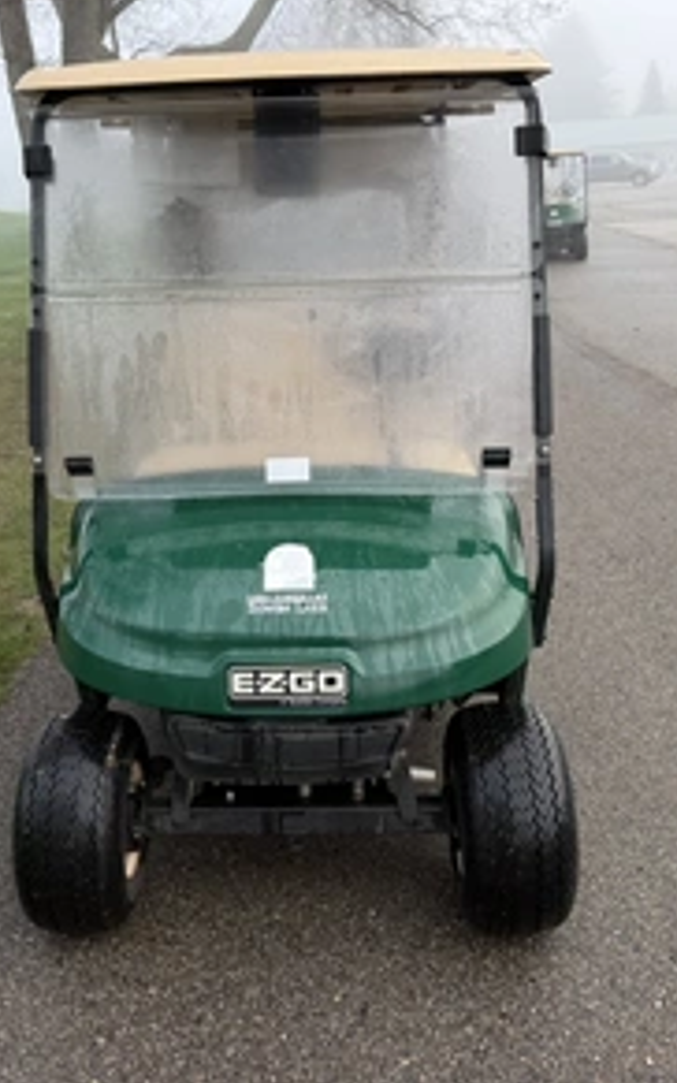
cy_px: 528
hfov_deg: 36.2
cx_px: 283
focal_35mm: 35
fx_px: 1033
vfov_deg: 55.3
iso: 80
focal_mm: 6.76
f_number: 1.78
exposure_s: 1/575
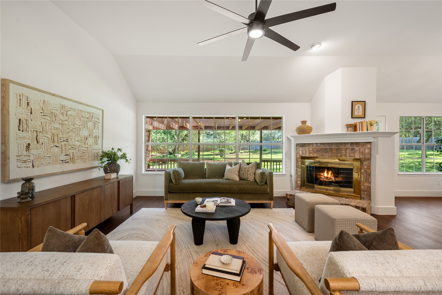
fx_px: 190
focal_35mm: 16
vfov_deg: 75.5
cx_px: 221
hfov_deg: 98.5
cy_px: 148
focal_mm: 15.5
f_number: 8
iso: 100
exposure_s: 1/4
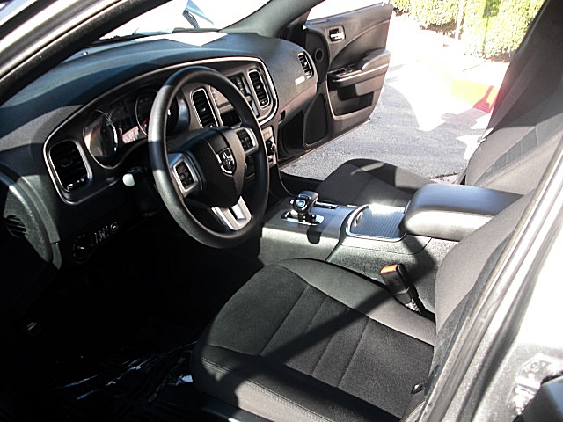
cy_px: 211
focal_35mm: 36
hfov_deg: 51.4
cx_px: 282
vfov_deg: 39.7
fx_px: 586
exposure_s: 1/80
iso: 50
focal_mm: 6.3
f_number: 2.8
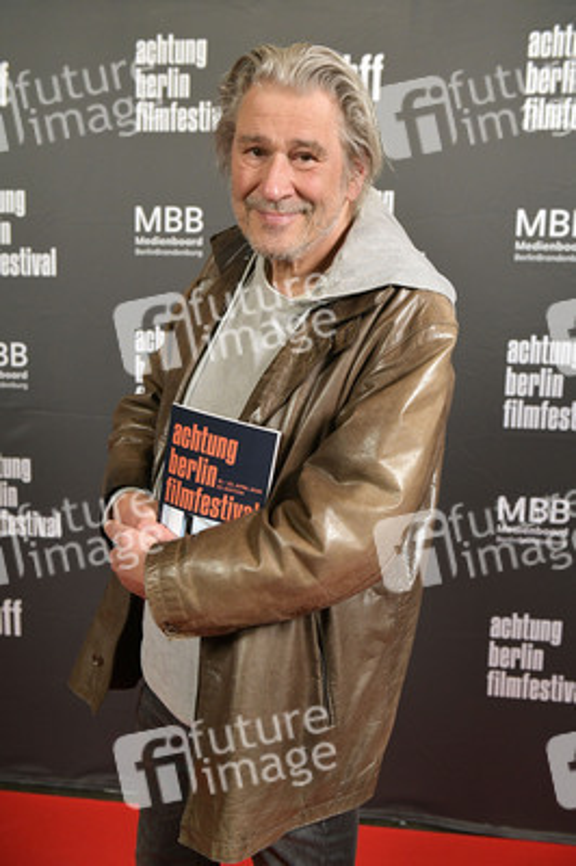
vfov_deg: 53.2
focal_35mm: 36
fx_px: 865
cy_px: 433
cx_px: 288
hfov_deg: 36.8
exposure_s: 1/250
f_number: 5
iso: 2000
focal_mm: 36
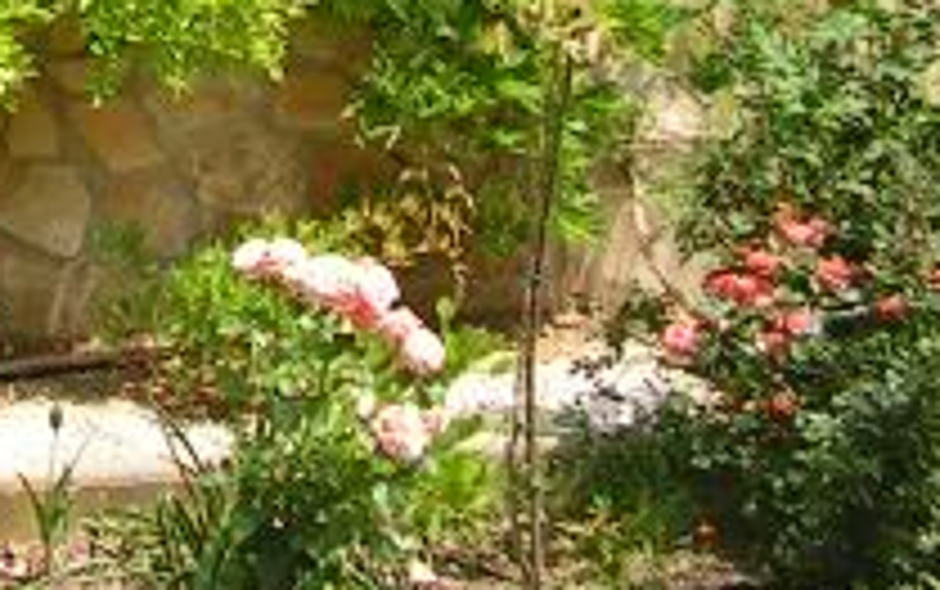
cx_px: -436
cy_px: -513
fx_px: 3256
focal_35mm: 127
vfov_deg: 9.7
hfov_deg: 15.3
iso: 64
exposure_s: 1/200
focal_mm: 6
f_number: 4.8
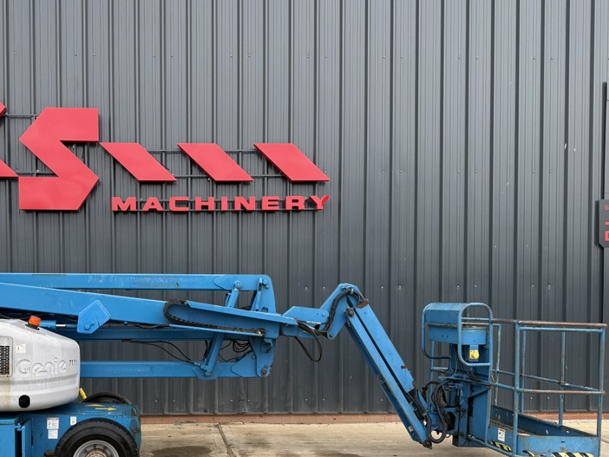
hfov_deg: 51.3
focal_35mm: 35
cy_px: 320
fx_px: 616
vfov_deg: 40.0
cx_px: 187
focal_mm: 6.76
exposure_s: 1/757
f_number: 1.78
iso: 80
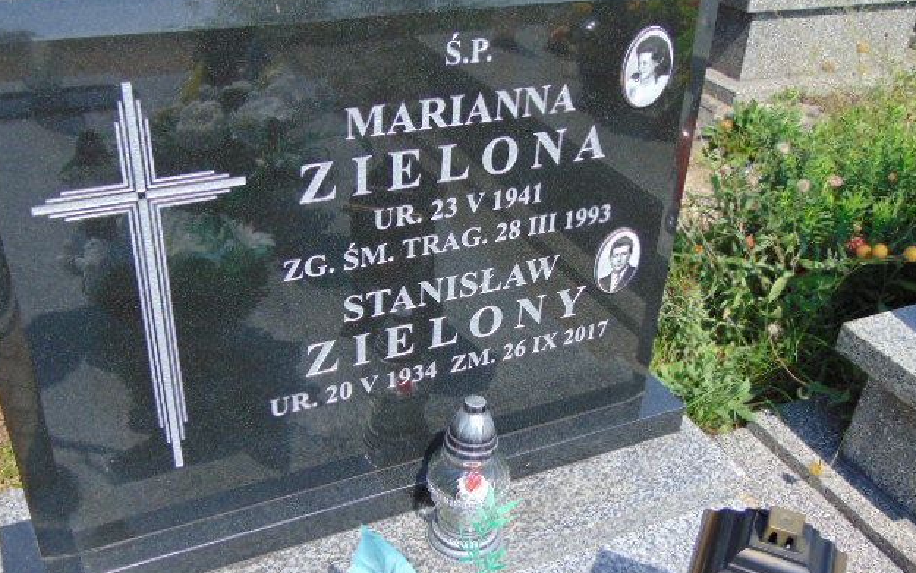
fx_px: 949
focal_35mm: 38
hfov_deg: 51.5
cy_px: 311
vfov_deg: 33.6
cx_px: 453
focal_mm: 6.3
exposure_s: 1/800
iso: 80
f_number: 3.2
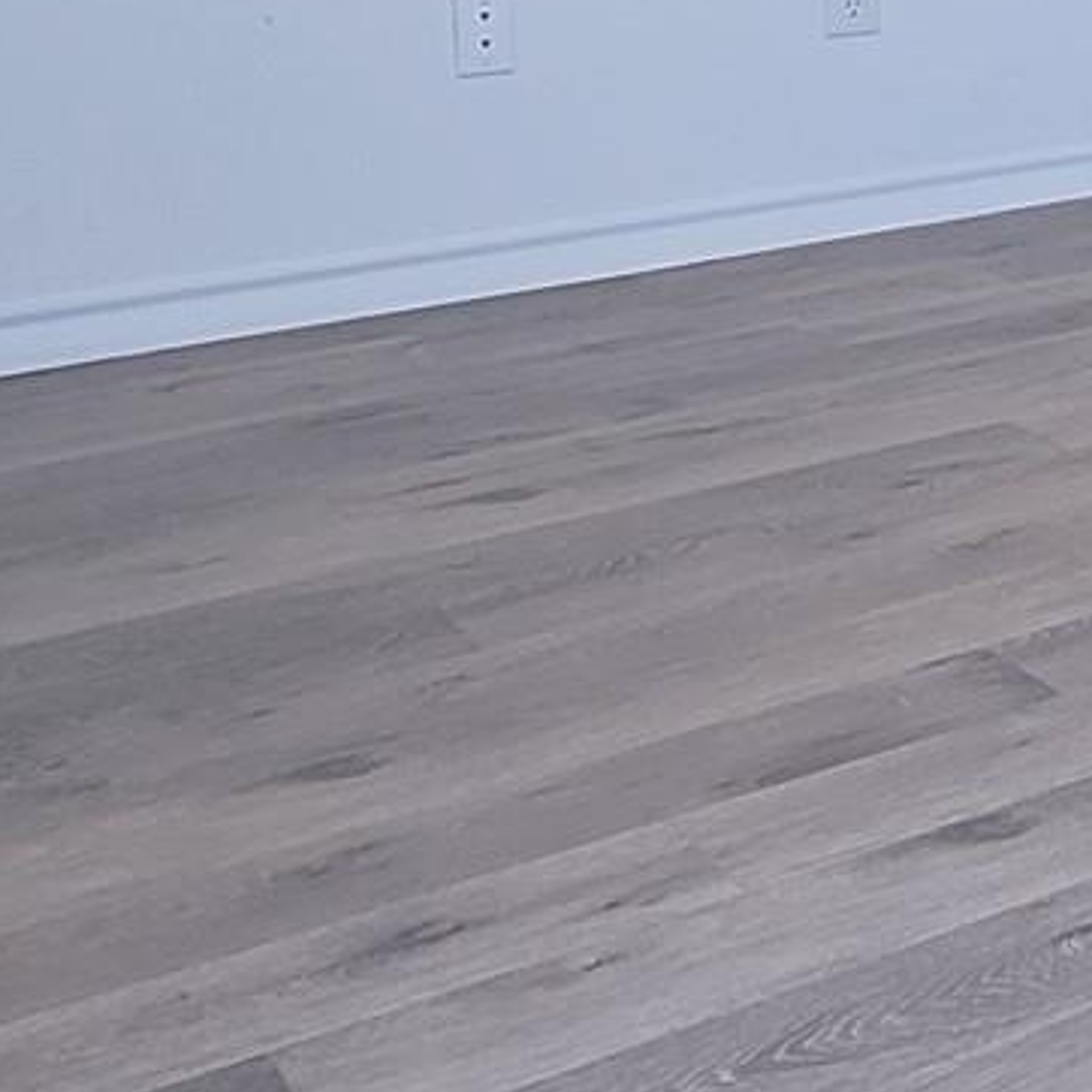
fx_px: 2320
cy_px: -187
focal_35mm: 65
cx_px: 1919
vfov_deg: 24.3
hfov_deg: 20.0
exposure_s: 1/60
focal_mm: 2.2
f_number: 2.2
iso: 160
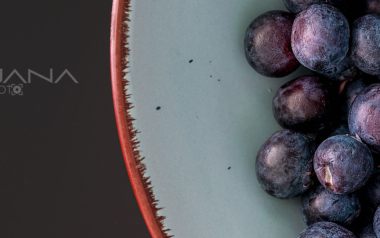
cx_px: 277
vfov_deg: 5.8
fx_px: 2341
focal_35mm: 226
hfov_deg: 9.3
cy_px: 69
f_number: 7.1
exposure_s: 1/3
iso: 100
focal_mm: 105
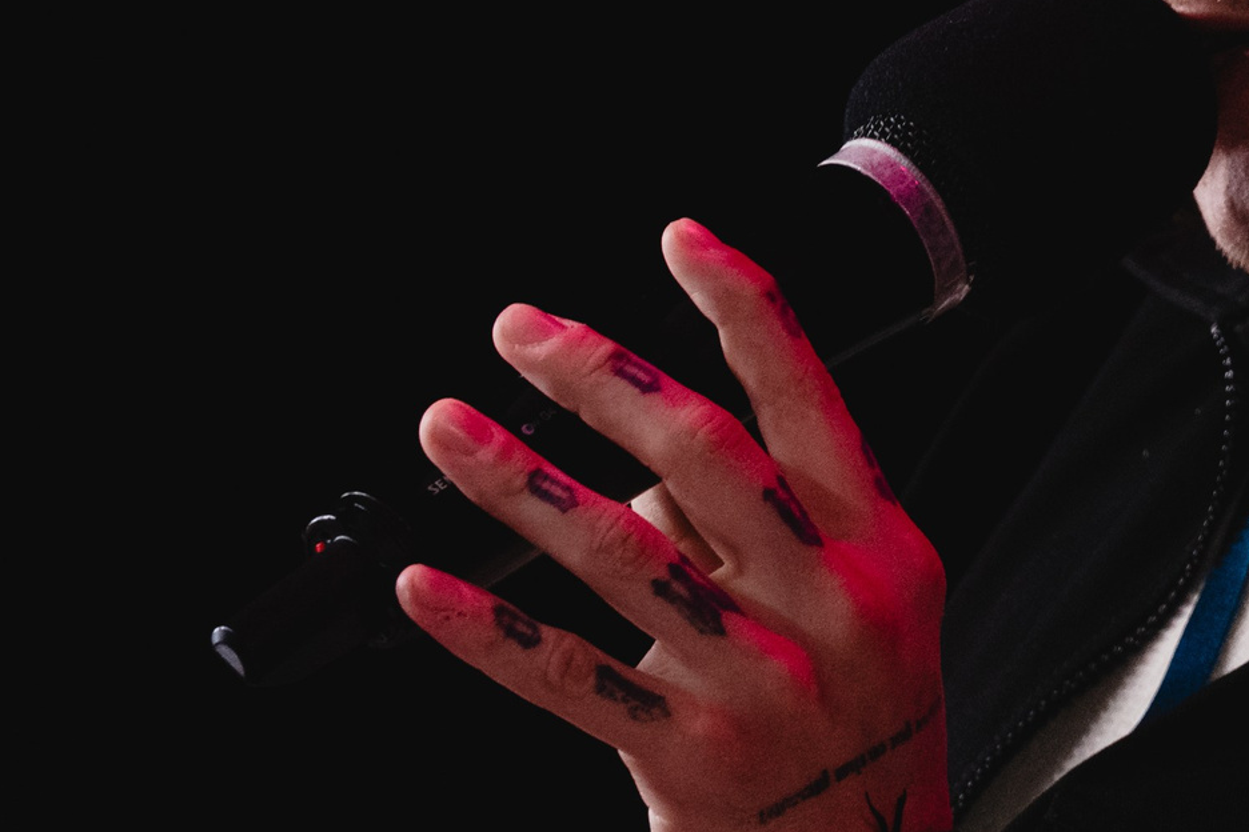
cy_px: 234
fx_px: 19219
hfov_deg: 3.7
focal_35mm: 554
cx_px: 1268
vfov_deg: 2.5
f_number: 5.6
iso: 2000
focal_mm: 135
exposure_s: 1/250
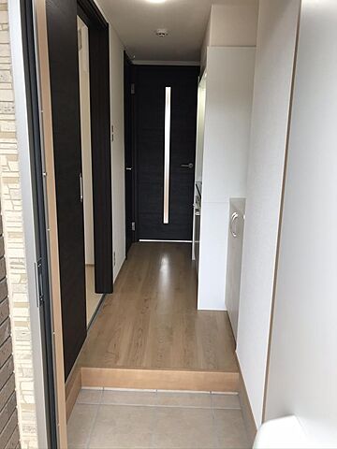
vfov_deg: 63.4
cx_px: 168
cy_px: 224
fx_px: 363
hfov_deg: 49.7
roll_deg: -1.3
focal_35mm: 28
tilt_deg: -12.3
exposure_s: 1/100
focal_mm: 3.99
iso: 40
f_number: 1.8
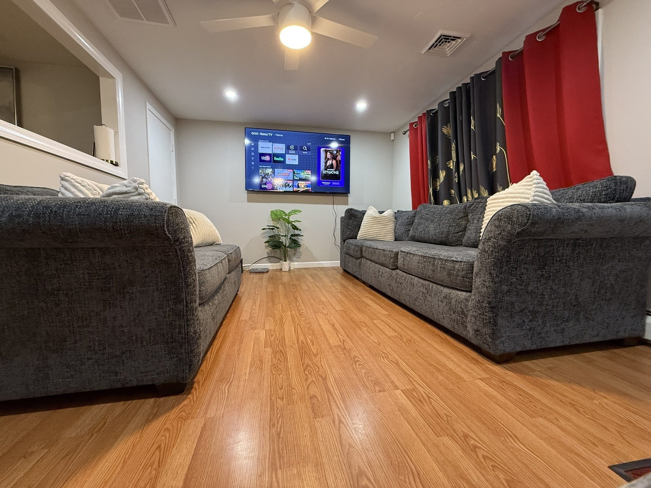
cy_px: 244
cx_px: 326
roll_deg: +0.4
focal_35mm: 14
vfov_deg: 85.7
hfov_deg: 102.1
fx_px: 263
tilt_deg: -3.2
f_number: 2.2
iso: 400
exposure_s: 1/60
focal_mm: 2.22
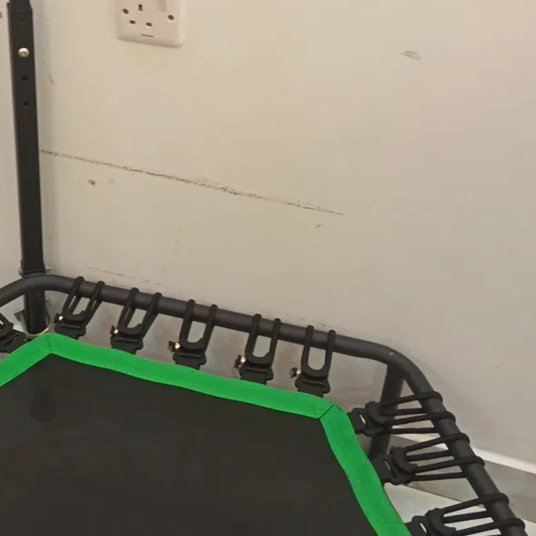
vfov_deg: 28.8
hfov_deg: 28.4
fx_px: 1034
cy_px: 164
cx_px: 103
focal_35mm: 59
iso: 924
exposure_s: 1/33.3
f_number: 1.75
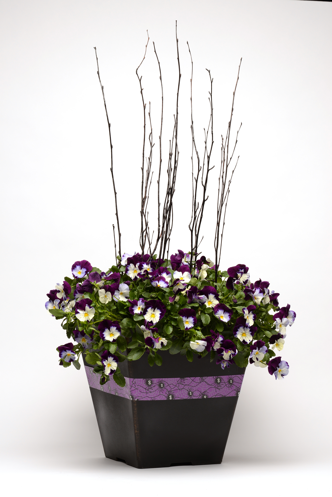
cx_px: 166
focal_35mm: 105
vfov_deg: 19.4
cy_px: 248
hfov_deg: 13.1
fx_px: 1451
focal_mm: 105
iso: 200
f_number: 18
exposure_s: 1/60
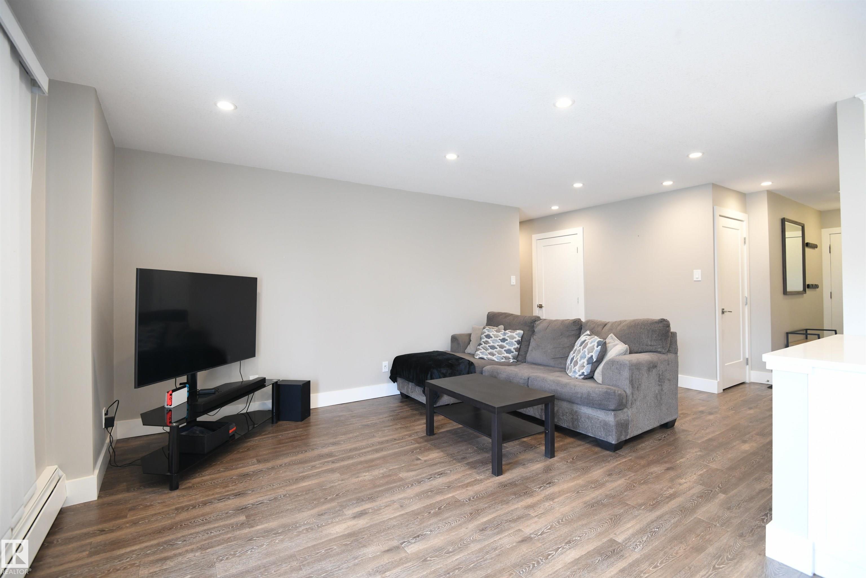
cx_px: 433
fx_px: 385
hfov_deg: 96.7
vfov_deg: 73.7
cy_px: 289
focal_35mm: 16
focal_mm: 16
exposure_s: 1/60
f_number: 4
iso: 1250
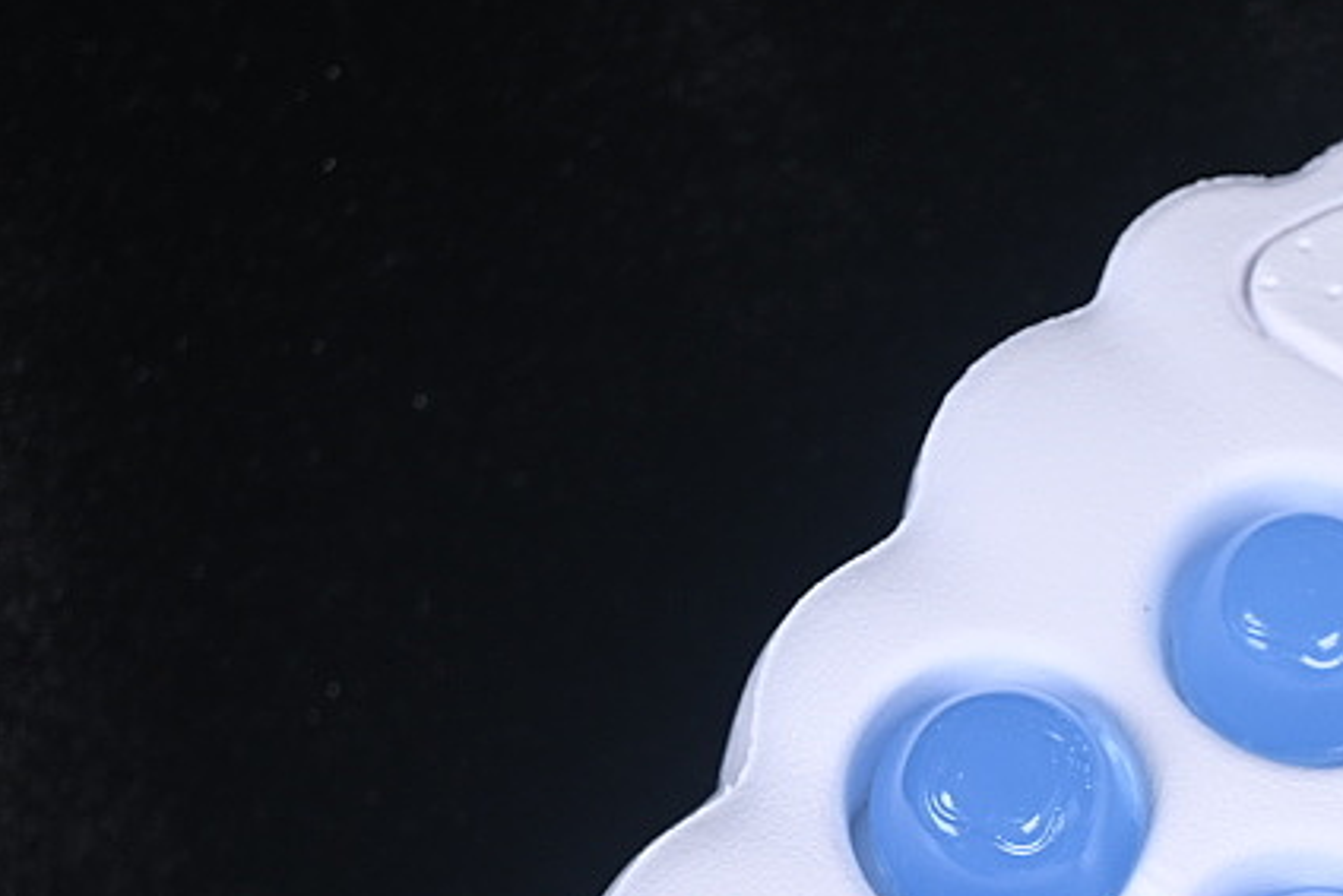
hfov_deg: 10.6
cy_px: 1070
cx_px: 1438
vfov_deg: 7.1
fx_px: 7127
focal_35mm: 191
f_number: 7.1
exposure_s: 1/80
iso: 160
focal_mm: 50
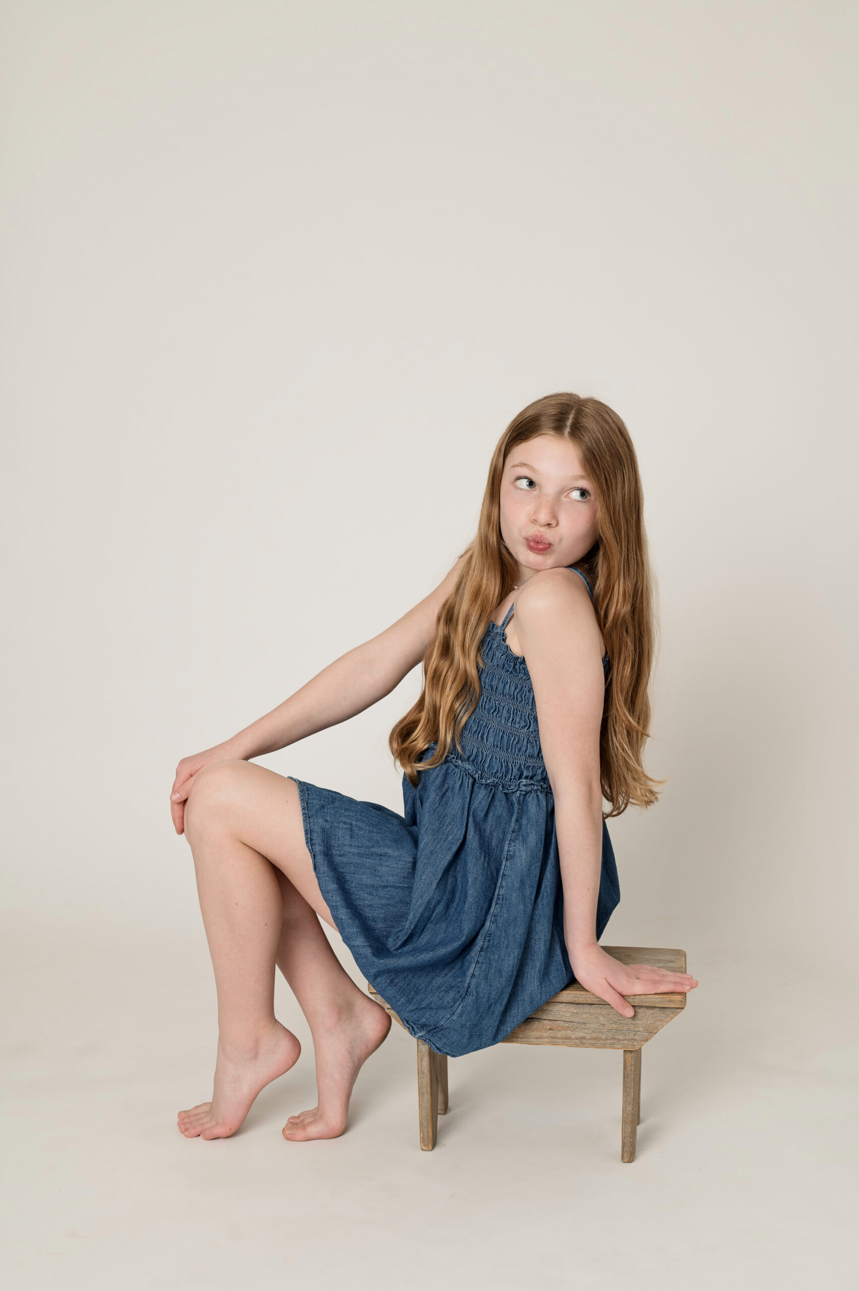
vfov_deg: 39.6
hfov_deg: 27.0
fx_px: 1792
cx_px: 430
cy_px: 646
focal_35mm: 50
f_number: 5.6
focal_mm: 50
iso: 100
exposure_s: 1/160
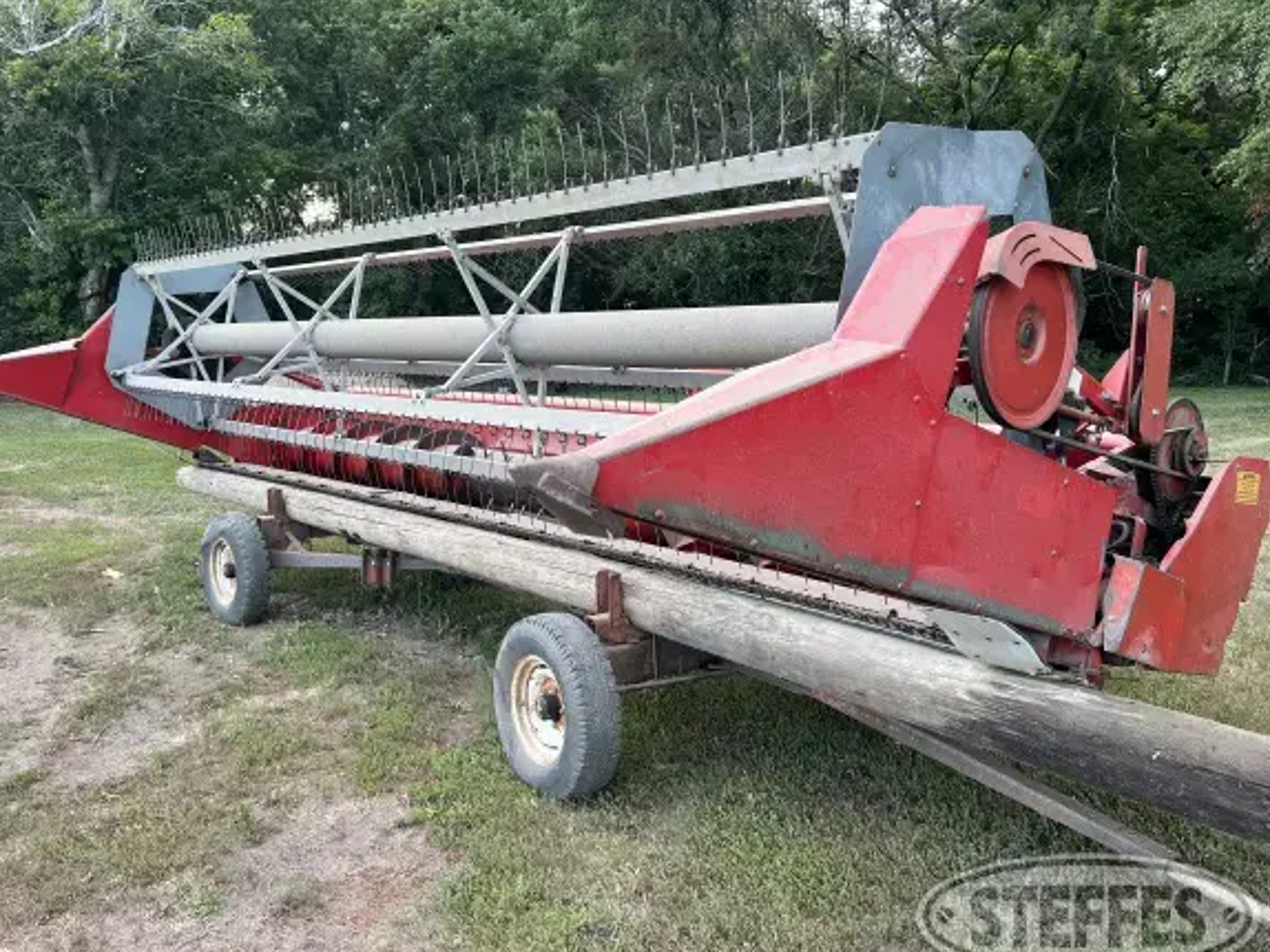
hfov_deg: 61.6
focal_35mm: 29
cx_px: 600
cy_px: 474
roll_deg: +1.3
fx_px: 1064
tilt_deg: -7.6
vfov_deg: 48.2
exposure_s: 1/121
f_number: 1.5
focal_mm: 5.7
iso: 40
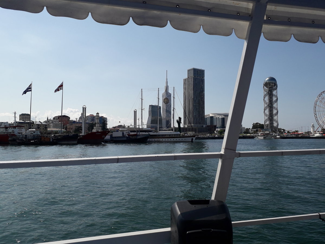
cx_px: 162
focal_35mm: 27
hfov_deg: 65.3
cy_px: 122
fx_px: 253
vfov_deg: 51.4
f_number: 1.9
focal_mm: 3.6
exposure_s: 1/3086
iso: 40
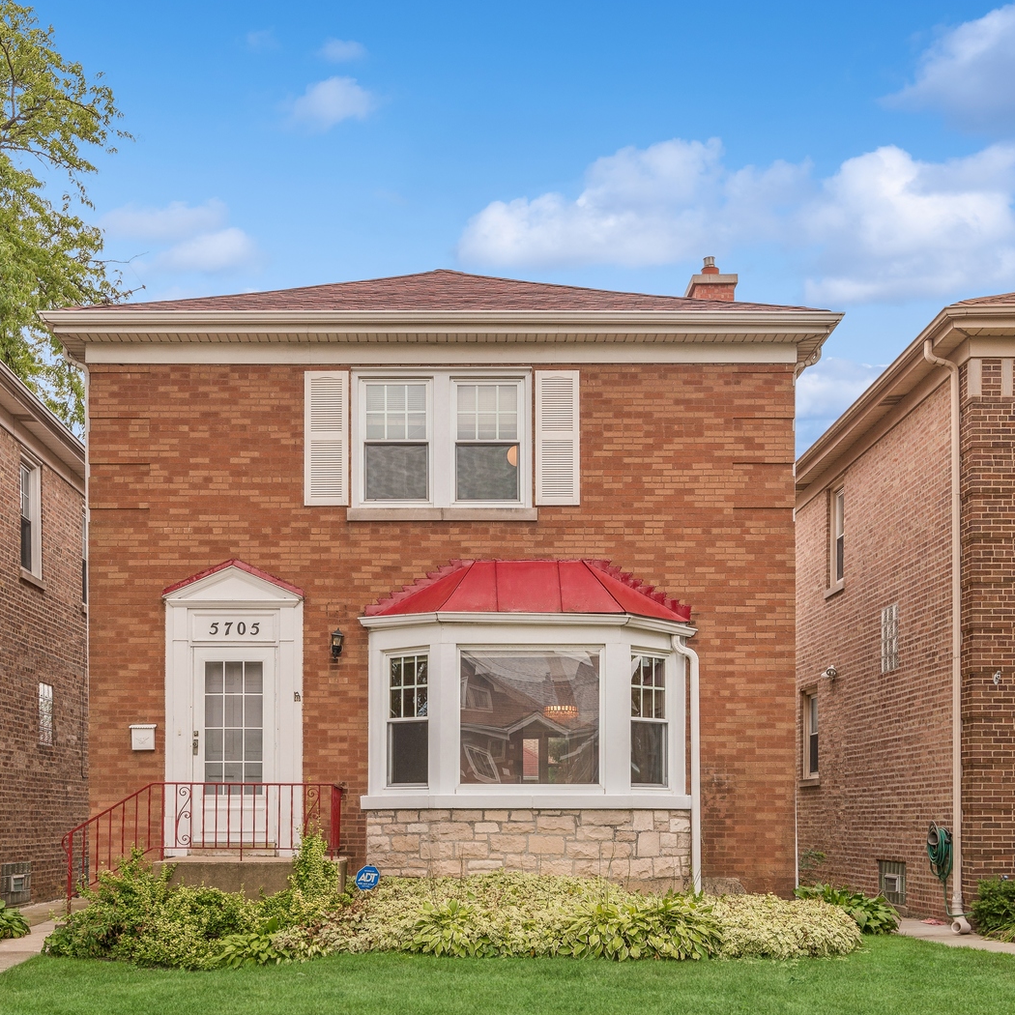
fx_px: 1261
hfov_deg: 43.8
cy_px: 513
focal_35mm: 38
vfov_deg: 43.9
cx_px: 449
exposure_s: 1/160
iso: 200
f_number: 8
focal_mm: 29
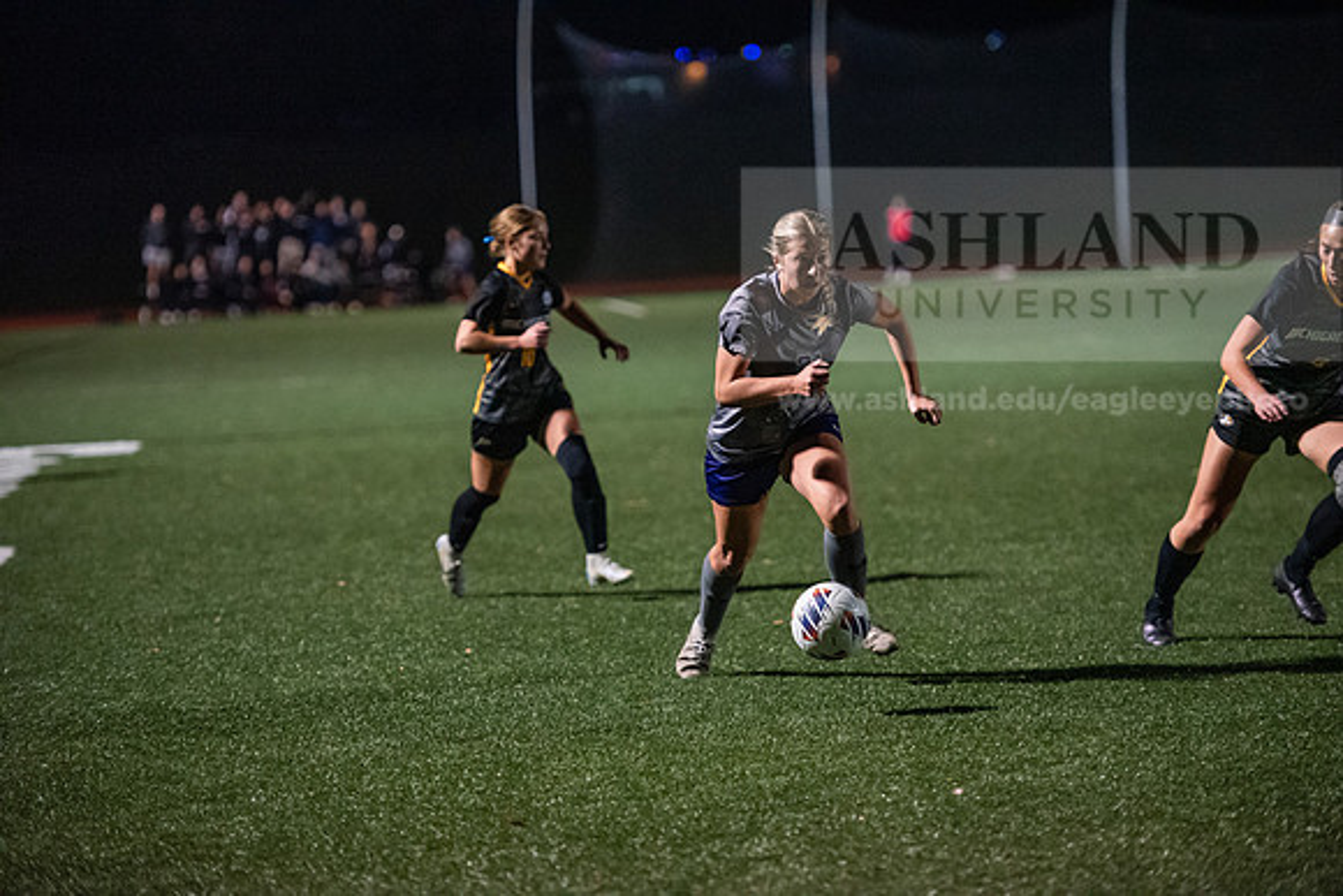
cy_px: 448
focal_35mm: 150
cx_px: 672
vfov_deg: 9.2
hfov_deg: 13.7
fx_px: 5597
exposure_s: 1/1250
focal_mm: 150
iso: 8000
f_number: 2.8
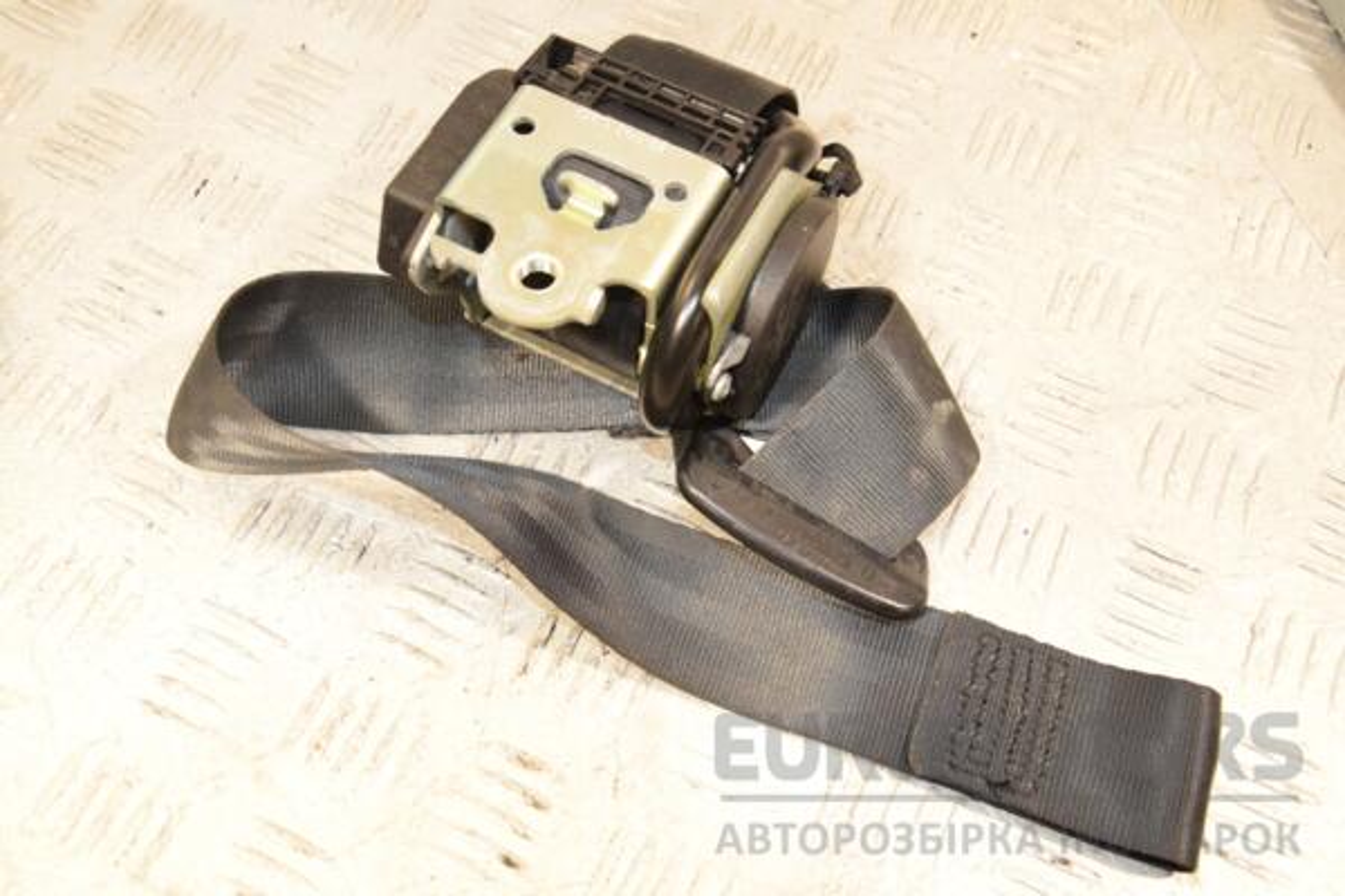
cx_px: 672
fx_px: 1457
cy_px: 448
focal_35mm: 39
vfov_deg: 34.2
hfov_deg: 49.6
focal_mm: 26
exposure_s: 1/200
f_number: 6.3
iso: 1600
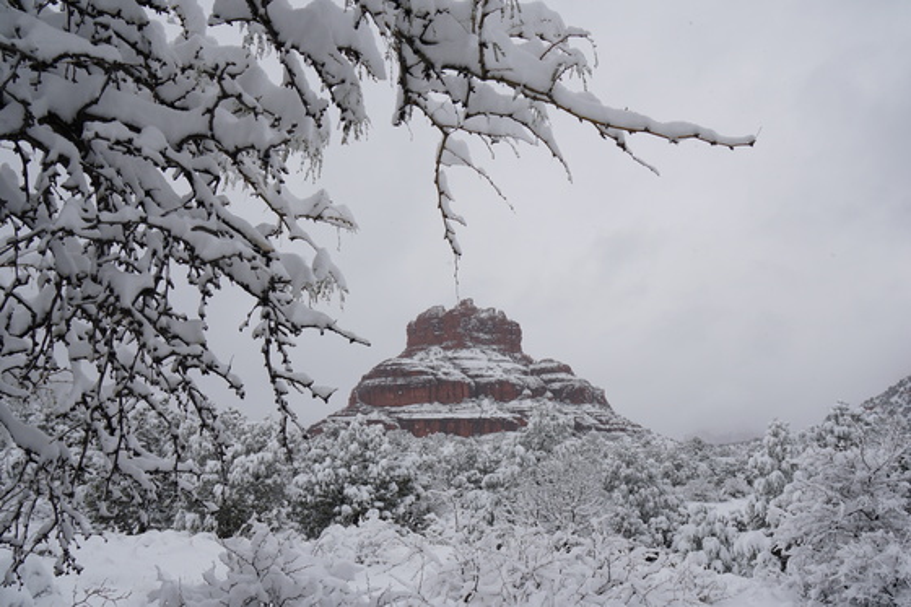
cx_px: 456
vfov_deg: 41.7
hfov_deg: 59.5
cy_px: 304
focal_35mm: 32
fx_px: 797
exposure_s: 1/400
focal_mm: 21
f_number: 8
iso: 100
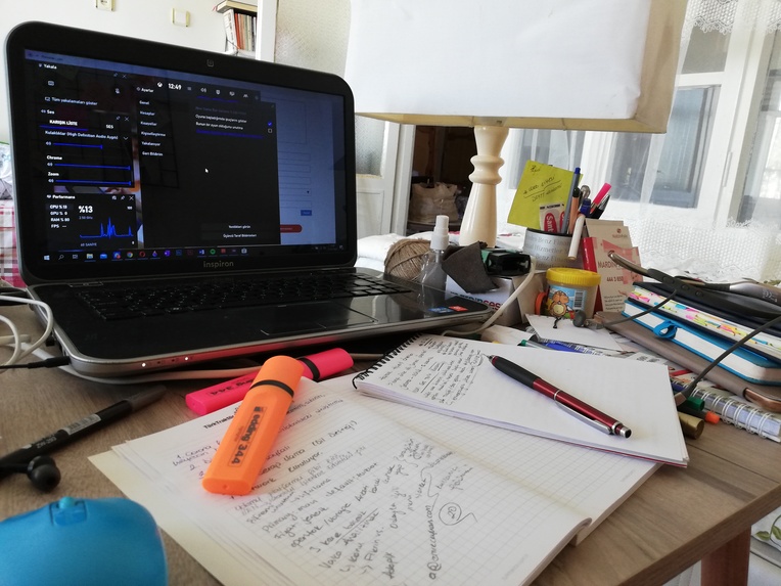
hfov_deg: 67.3
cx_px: 390
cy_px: 293
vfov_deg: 53.1
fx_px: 587
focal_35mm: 26
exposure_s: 1/33.3
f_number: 2.2
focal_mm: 3.81
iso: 200
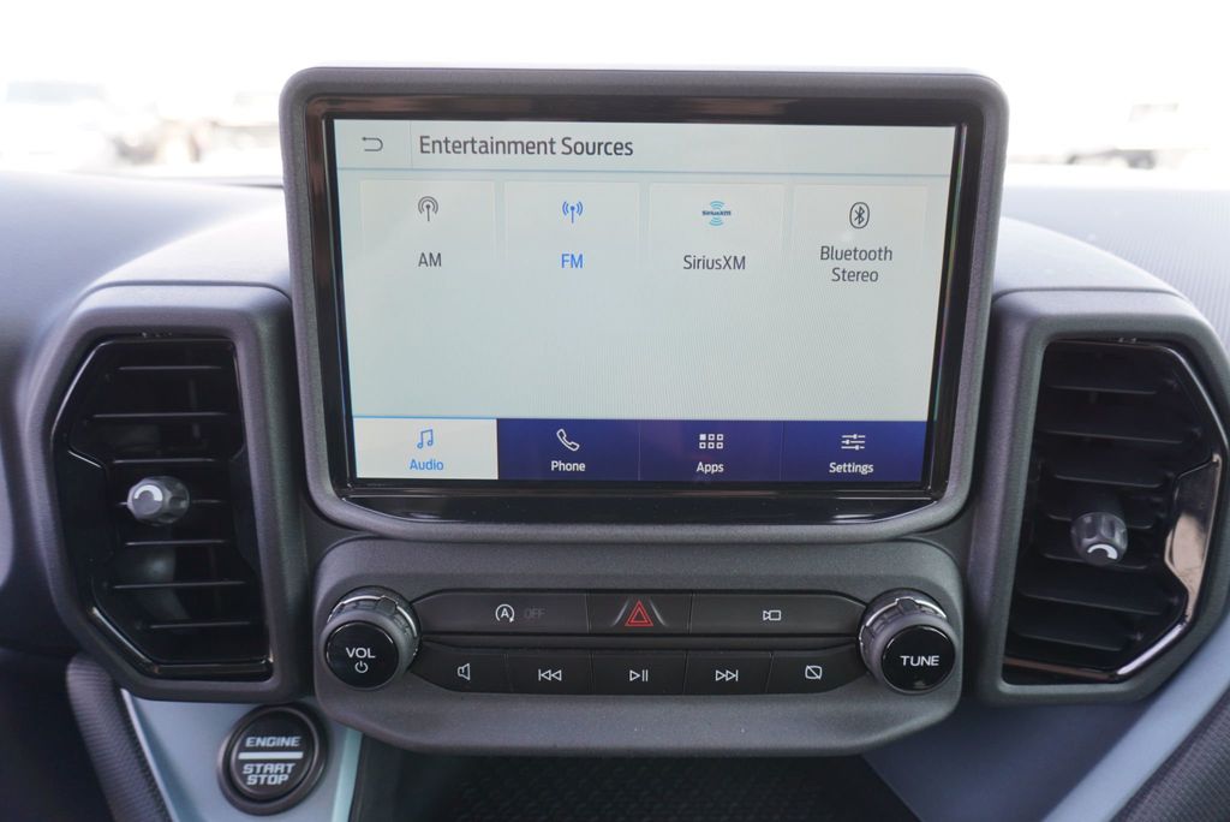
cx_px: 615
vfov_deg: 53.2
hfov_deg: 73.7
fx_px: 820
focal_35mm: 24
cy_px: 411
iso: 160
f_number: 4
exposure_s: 1/60
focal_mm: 16
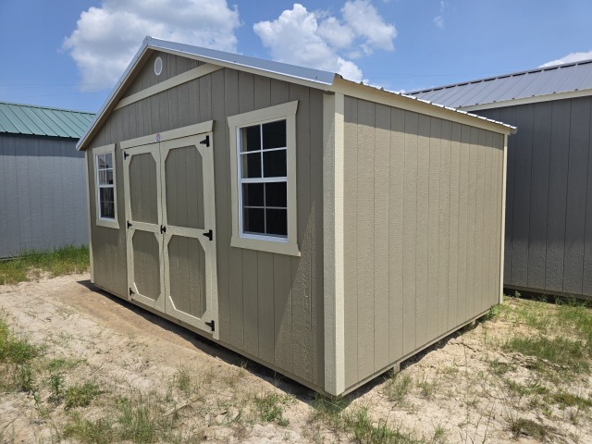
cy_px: 222
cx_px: 296
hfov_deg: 73.9
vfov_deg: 58.9
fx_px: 393
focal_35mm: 23
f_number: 1.7
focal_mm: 6.3
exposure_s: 1/7944
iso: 80
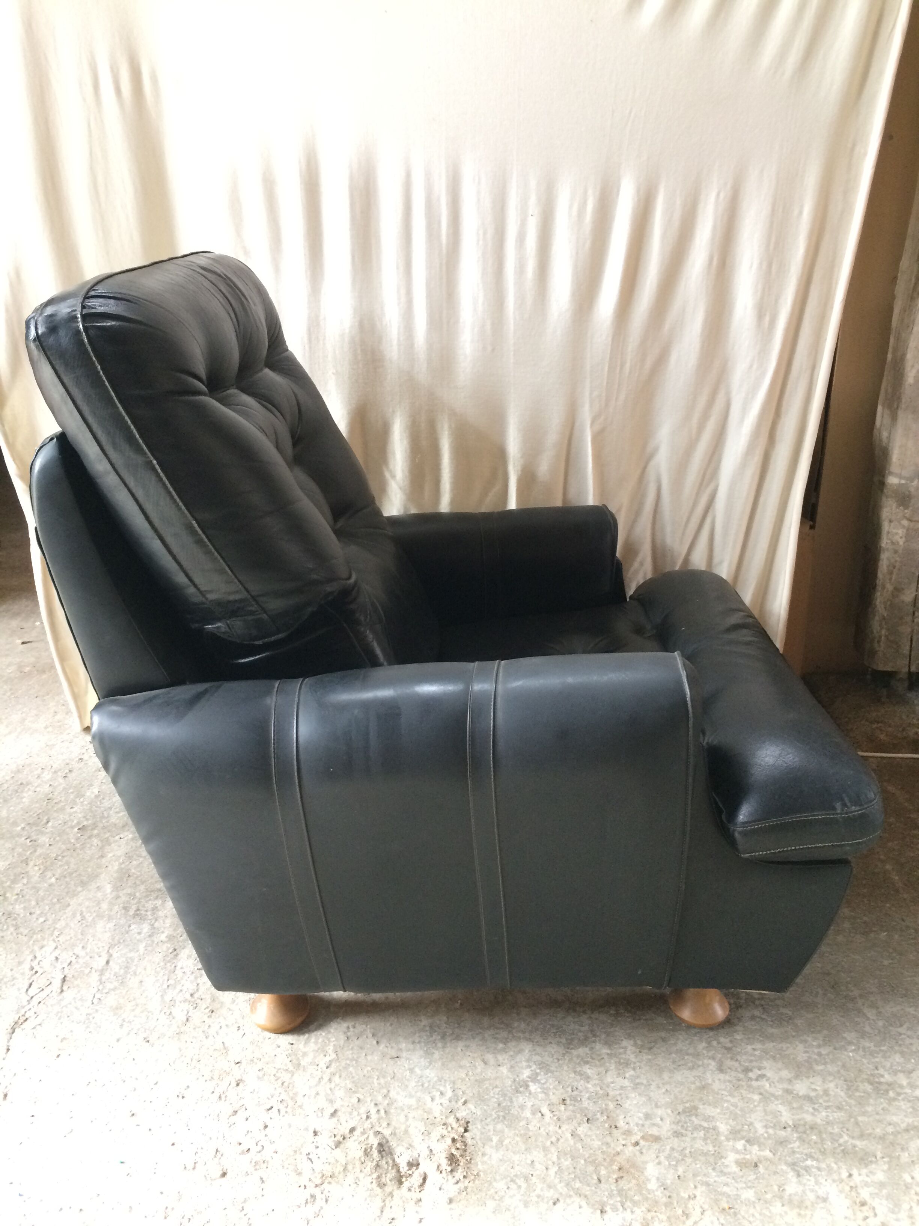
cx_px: 460
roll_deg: -0.8
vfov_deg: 61.7
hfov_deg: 48.2
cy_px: 613
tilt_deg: -22.8
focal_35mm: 29
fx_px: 1027
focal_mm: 4.15
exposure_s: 1/33
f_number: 2.2
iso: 250
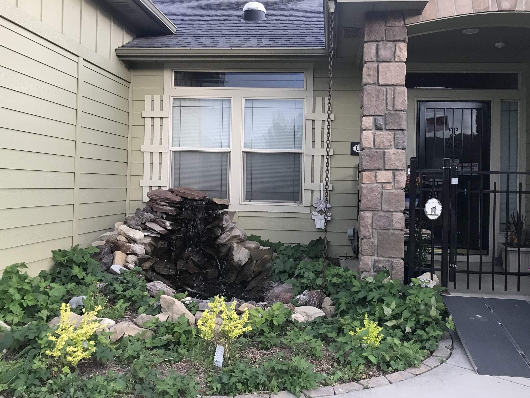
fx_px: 521
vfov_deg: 41.7
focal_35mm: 34
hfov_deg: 53.9
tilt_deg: +0.9
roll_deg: -1.0
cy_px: 177
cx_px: 285
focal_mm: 3.99
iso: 25
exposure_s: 1/30
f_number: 1.8
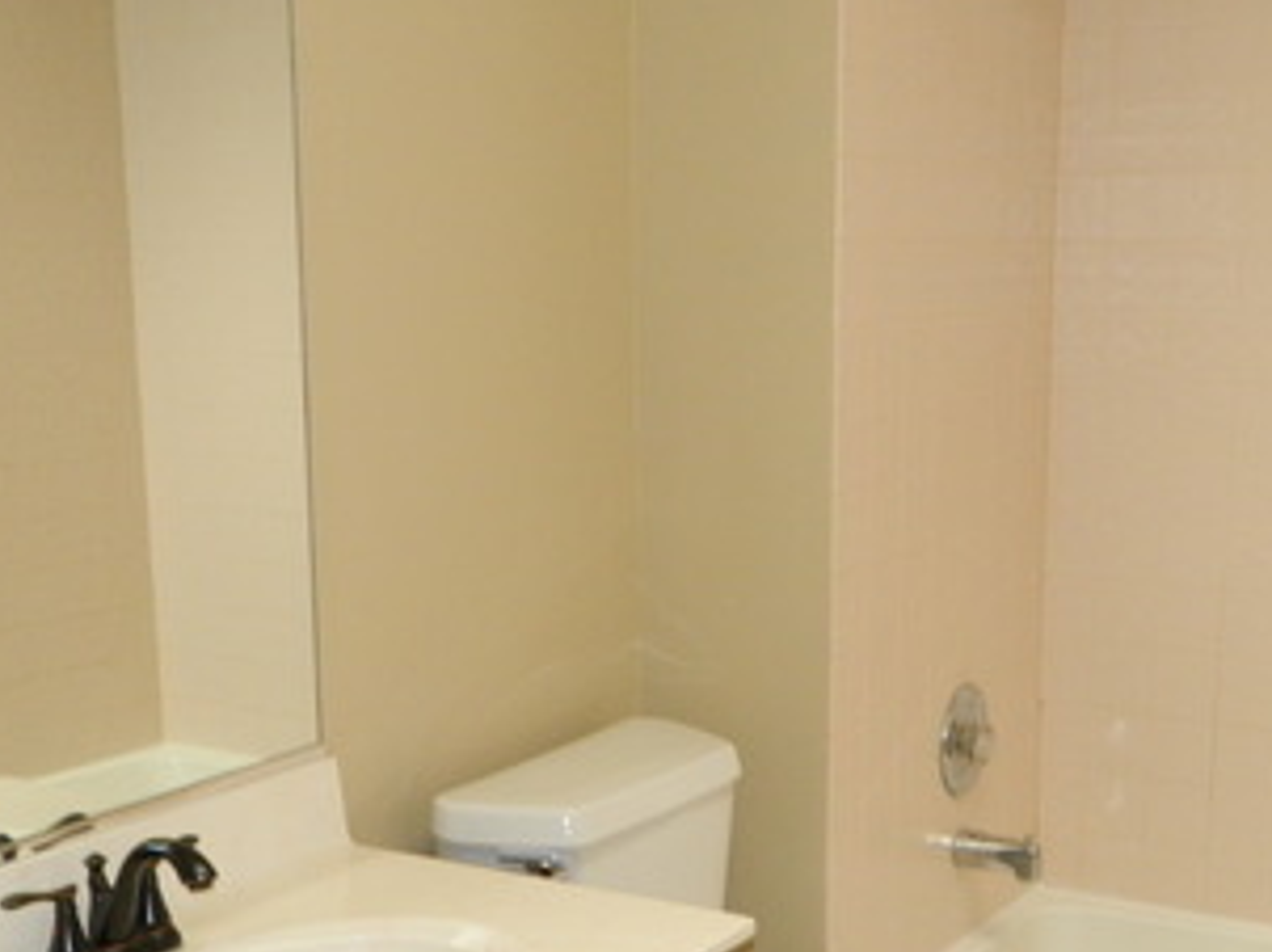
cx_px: 687
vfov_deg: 27.3
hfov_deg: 36.2
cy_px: 666
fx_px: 1946
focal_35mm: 53
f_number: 3.1
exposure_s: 1/30
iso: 200
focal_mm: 4.5
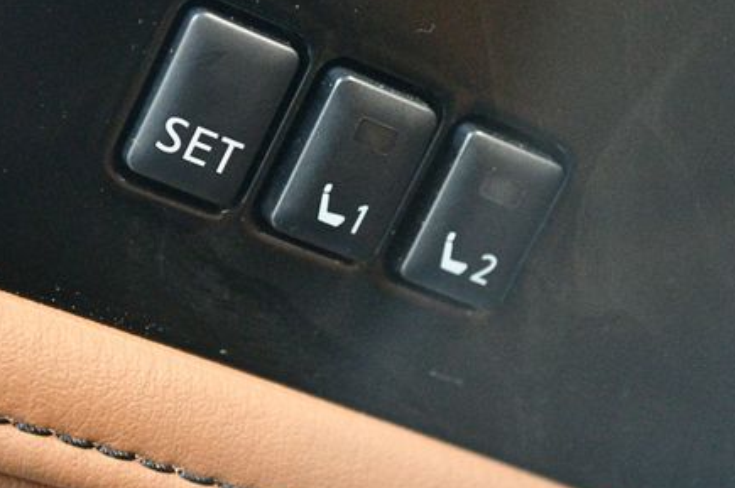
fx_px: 2162
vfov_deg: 12.9
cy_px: 216
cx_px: 341
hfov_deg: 19.3
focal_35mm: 106
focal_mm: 48
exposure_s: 1/60
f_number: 5.6
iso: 12800
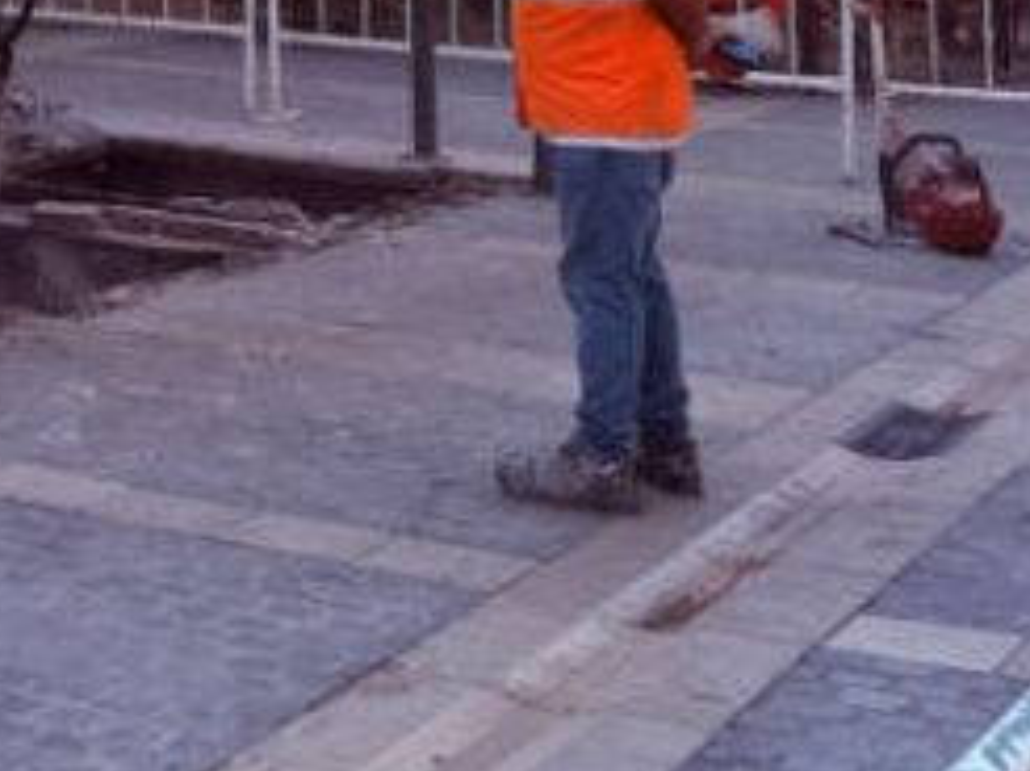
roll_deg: -0.9
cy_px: -561
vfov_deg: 13.4
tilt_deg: +5.3
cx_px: -435
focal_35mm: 100
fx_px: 2973
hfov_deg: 17.9
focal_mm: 6.76
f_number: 1.78
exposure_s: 1/2169
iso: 100
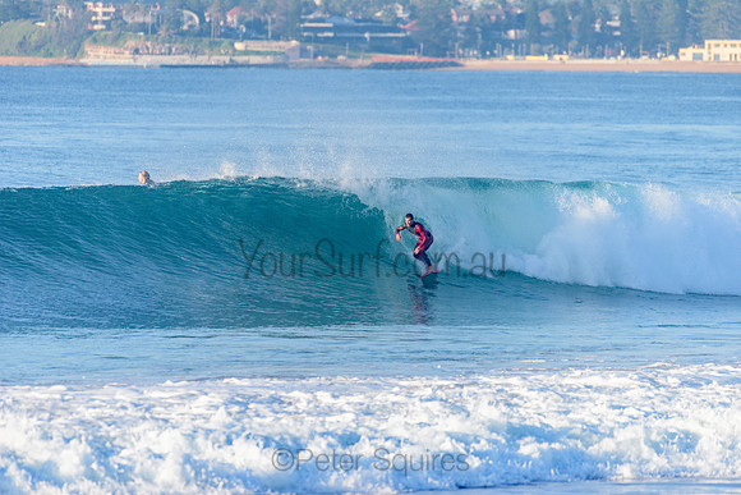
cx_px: 370
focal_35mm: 500
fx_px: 10294
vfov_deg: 2.8
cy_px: 248
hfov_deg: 4.1
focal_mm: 500
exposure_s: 1/2000
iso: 360
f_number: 5.6
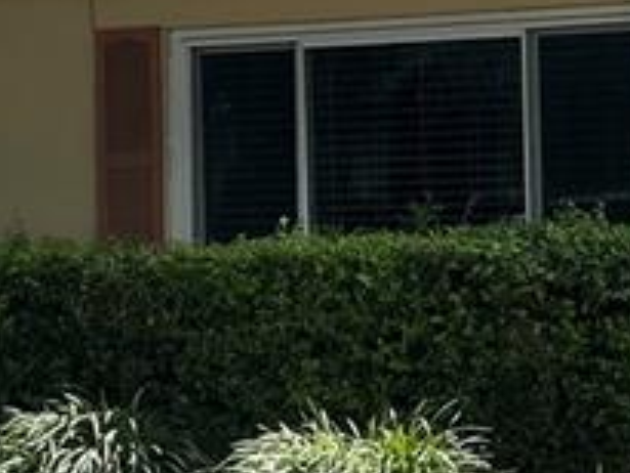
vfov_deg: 10.6
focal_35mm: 140
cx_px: 821
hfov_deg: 13.6
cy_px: 206
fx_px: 2549
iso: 25
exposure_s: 1/1279
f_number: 1.8
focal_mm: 3
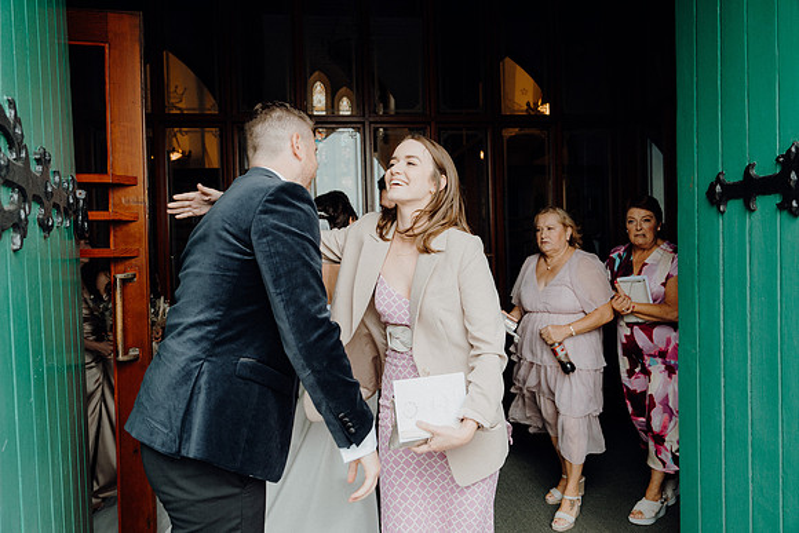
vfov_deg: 49.6
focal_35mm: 26
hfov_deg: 69.4
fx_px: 577
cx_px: 400
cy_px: 266
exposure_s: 1/200
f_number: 3.5
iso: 320
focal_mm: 26
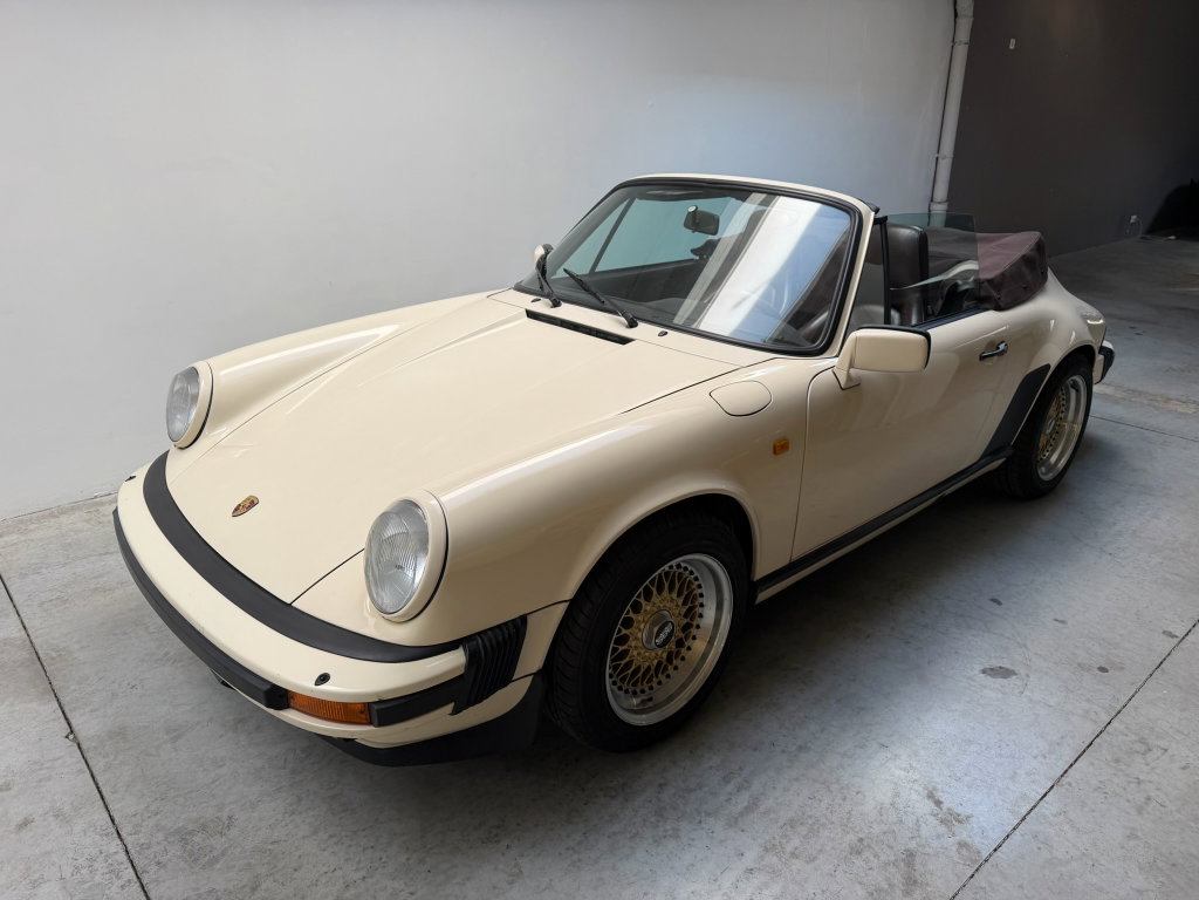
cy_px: 450
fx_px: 831
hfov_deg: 71.6
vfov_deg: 56.8
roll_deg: -0.3
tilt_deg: -22.4
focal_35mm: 24
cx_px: 600
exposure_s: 1/218
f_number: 1.78
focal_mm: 6.76
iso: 64
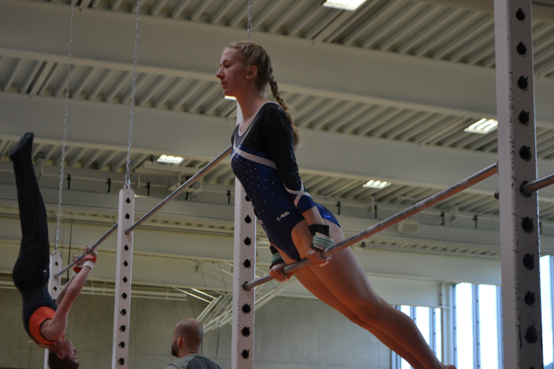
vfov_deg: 16.6
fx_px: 1269
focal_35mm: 82
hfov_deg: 24.6
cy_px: 184
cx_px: 277
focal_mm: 55
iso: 1250
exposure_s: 1/500
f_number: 5.6
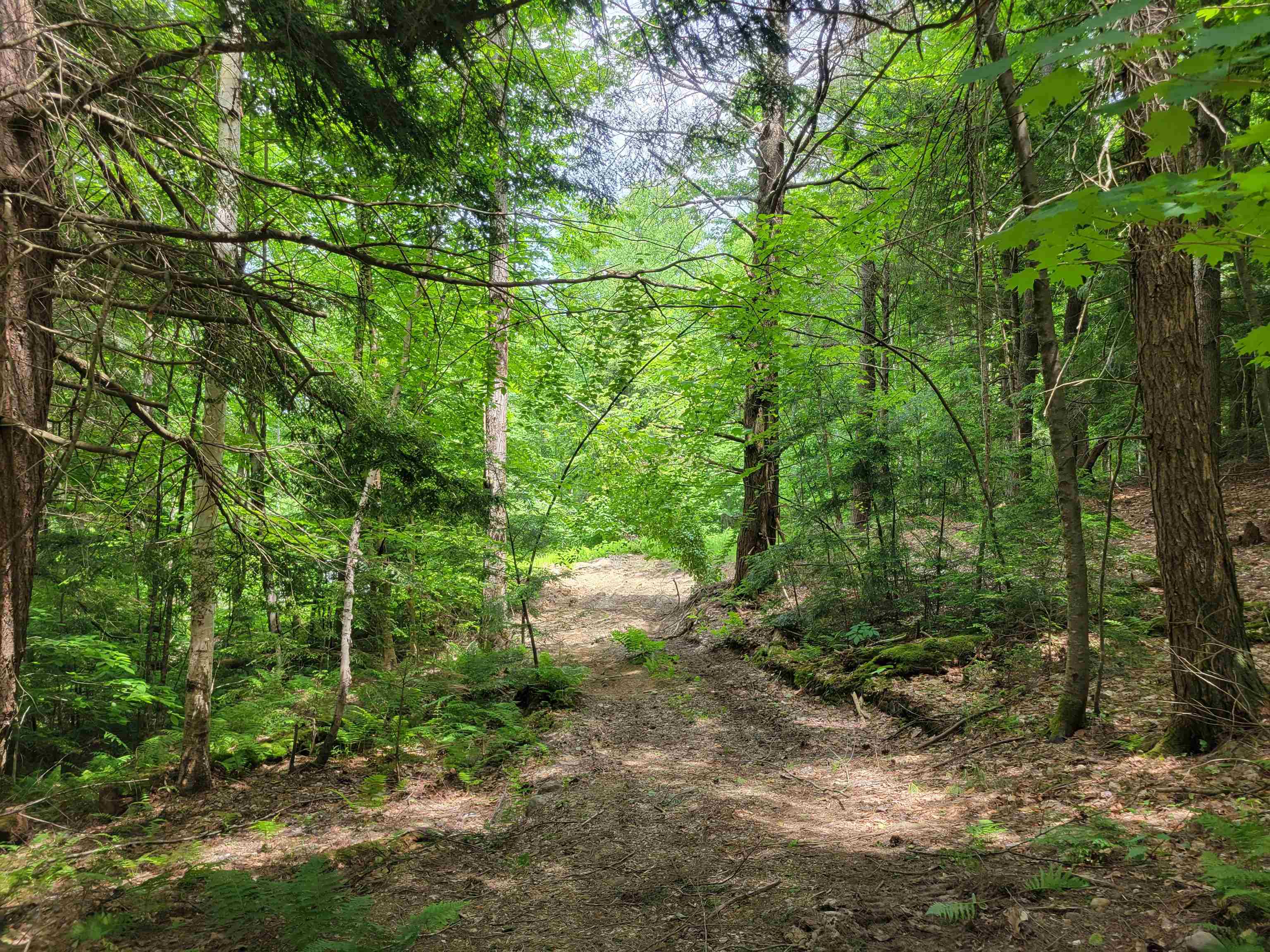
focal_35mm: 26
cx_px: 635
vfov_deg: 53.1
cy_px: 476
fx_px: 954
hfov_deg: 67.3
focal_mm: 5.4
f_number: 1.8
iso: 40
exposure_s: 1/183
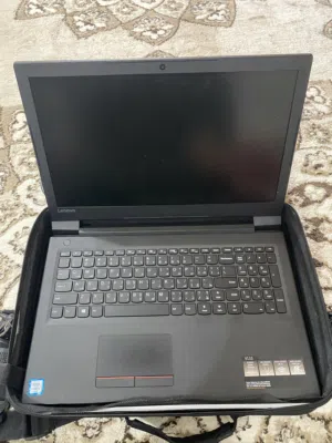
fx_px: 332
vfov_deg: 67.3
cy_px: 222
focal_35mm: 26
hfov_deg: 53.1
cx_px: 166
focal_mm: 4.25
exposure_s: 1/30
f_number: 1.8
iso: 640
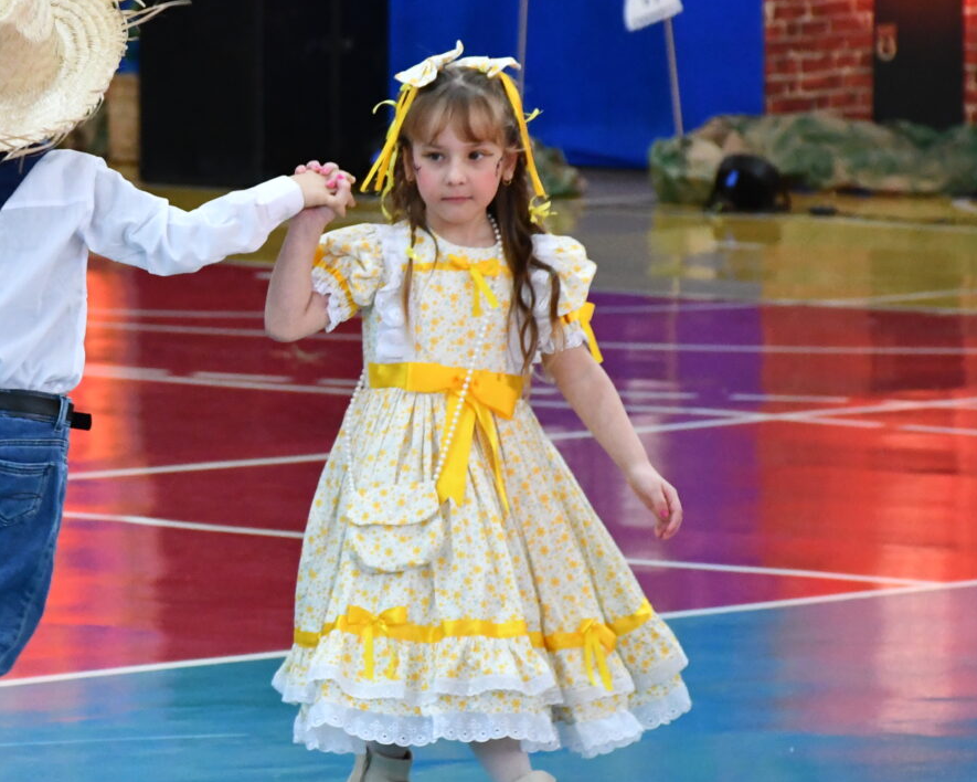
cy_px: 422
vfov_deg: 5.4
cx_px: 86
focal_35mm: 289
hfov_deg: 6.7
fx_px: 8357
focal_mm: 95
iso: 3200
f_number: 5.3
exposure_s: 1/200
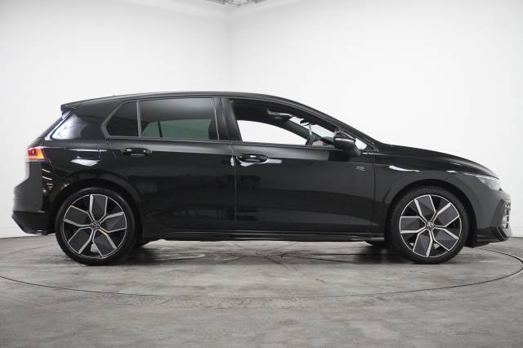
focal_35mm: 40
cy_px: 174
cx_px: 262
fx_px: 588
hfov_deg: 47.9
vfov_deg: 33.0
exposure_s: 1/200
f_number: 4.5
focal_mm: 27
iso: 3200
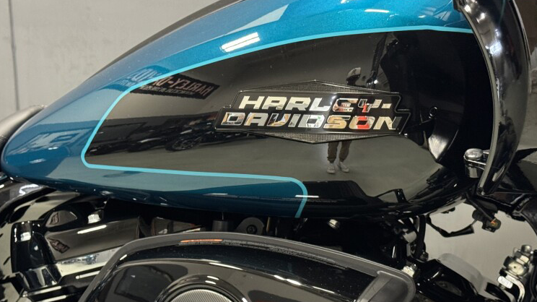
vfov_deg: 16.0
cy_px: 212
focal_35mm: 75
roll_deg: -0.7
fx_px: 1068
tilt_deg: -18.6
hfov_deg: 28.2
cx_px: 262
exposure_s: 1/40
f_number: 1.78
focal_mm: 6.76
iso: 500
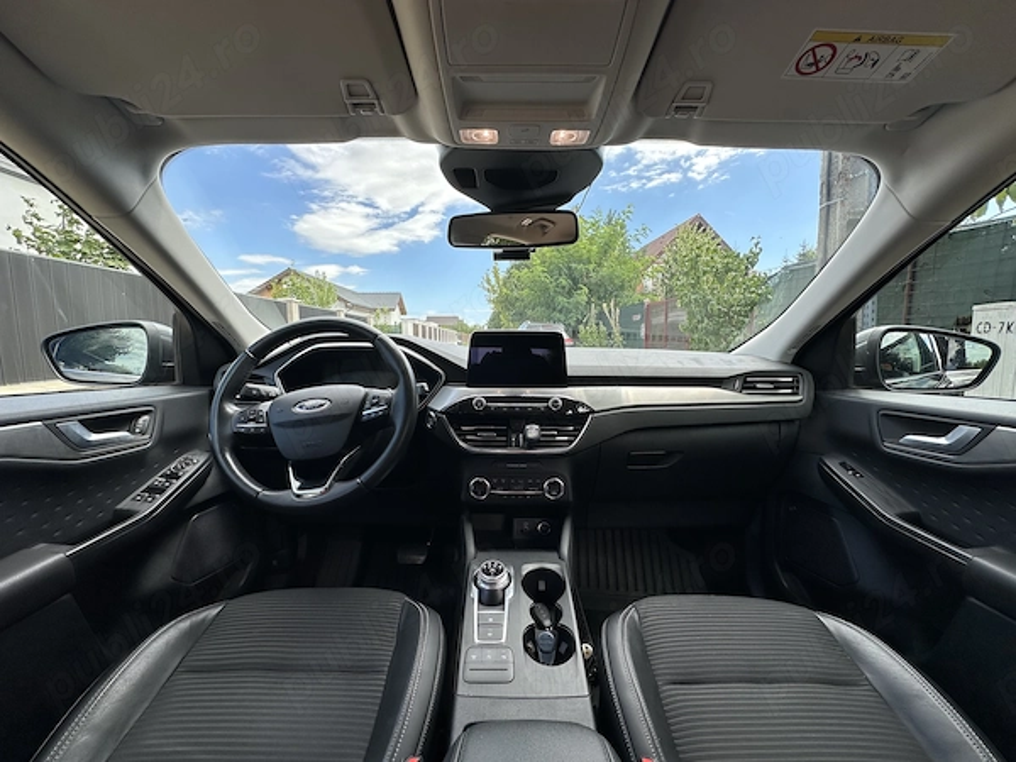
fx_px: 411
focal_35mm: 14
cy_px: 381
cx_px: 508
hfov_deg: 102.1
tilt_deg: -4.6
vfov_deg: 85.7
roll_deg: +0.7
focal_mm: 2.22
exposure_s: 1/287
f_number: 2.2
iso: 40
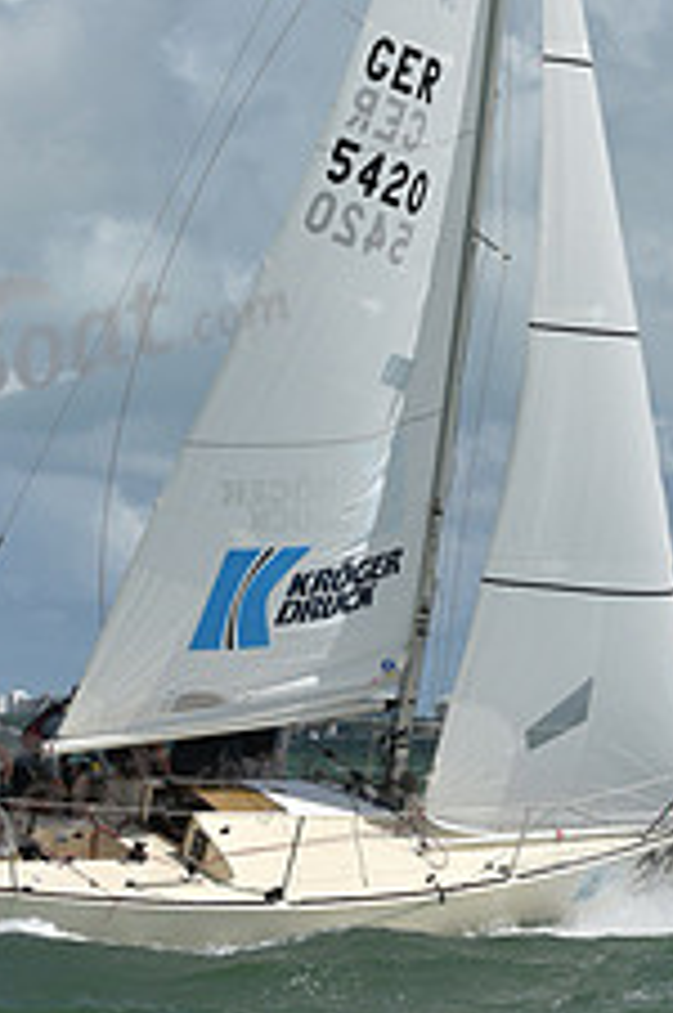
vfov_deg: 11.4
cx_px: 523
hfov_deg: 7.6
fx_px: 5063
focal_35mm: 180
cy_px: 76
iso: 250
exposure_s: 1/1600
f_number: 9
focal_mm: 70
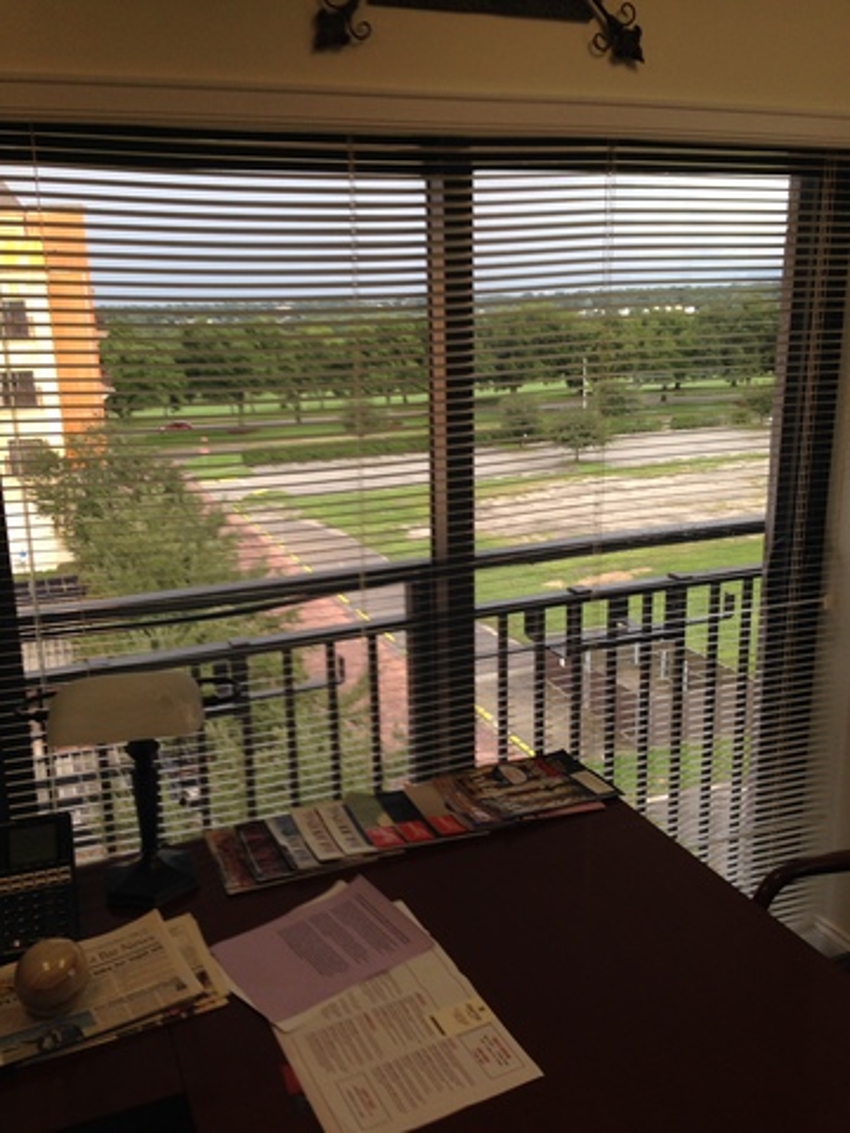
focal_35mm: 33
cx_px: 425
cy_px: 566
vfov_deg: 55.4
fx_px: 1080
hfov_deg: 42.9
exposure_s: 1/143
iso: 50
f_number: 2.4
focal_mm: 4.12
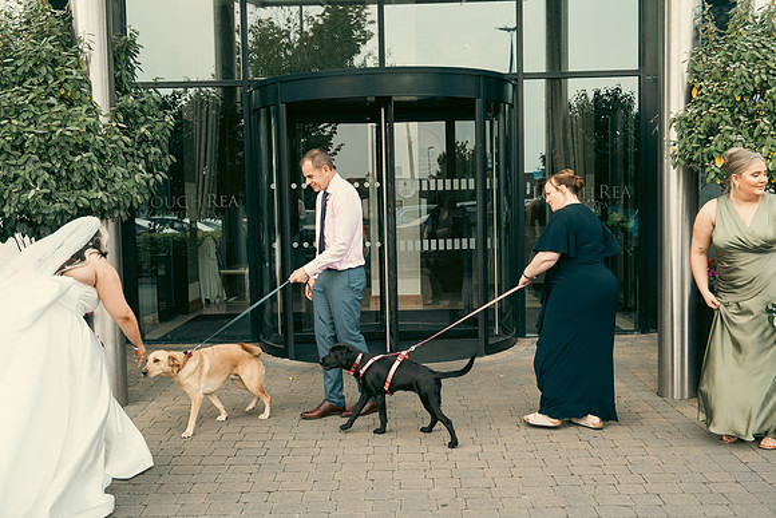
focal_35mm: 39
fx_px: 841
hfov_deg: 49.5
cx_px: 388
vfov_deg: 34.2
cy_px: 259
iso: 250
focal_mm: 39
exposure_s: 1/250
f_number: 5
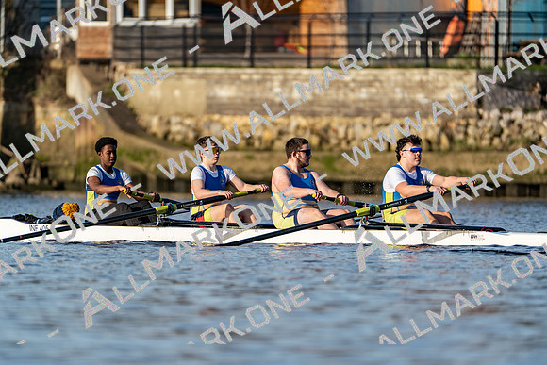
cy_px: 182
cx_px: 274
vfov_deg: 2.3
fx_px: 9118
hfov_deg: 3.4
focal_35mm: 600
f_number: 6.3
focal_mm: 600
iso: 400
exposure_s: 1/2000
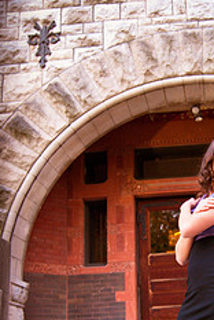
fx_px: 516
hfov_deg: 22.7
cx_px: 201
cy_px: 254
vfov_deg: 33.5
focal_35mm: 58
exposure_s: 1/20
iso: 640
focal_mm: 20
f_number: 2.8
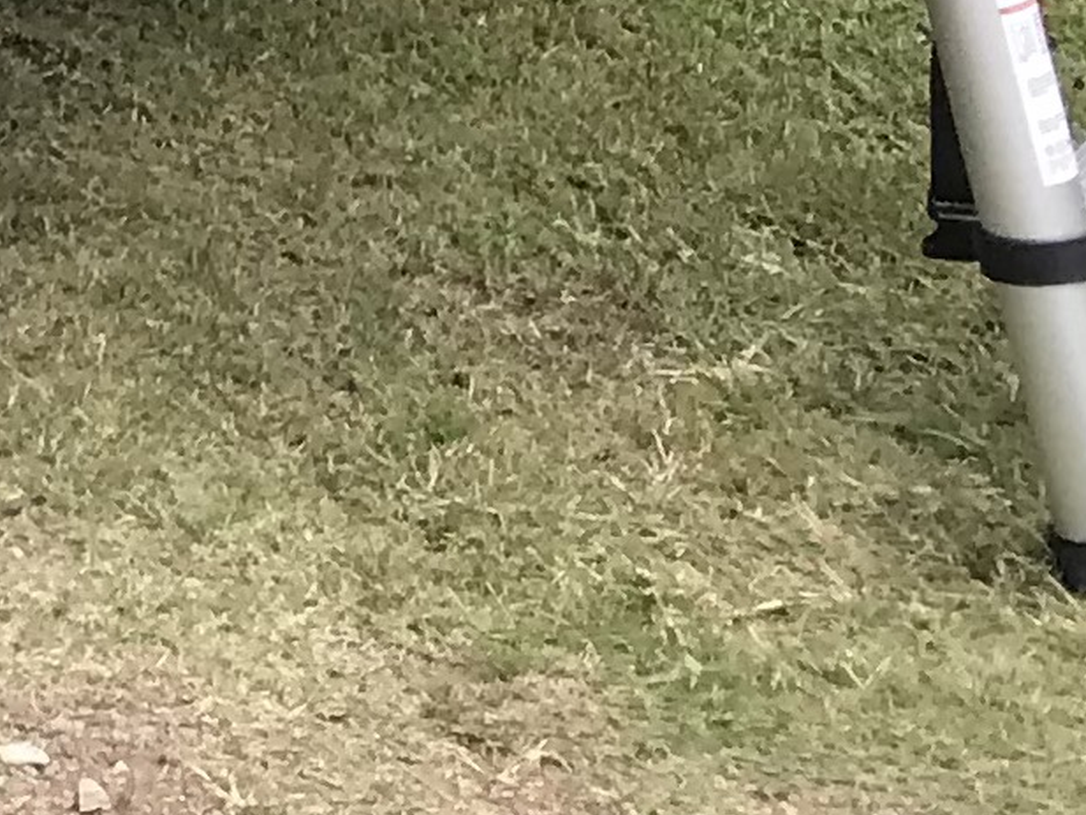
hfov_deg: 9.0
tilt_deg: -3.7
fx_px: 5742
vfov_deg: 7.0
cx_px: -2075
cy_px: -1838
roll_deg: +2.7
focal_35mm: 183
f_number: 1.8
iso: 20
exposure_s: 1/361
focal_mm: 3.99
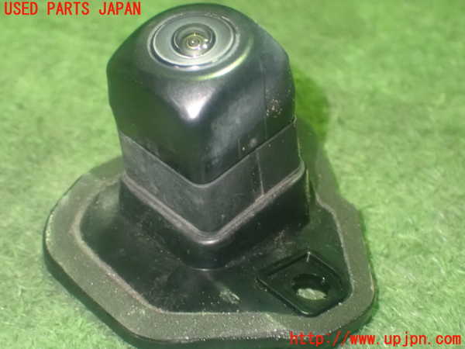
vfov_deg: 19.1
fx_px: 1034
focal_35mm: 77
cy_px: 174
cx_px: 232
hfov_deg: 25.3
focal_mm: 13.65
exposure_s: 1/15
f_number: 4.1
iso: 1600
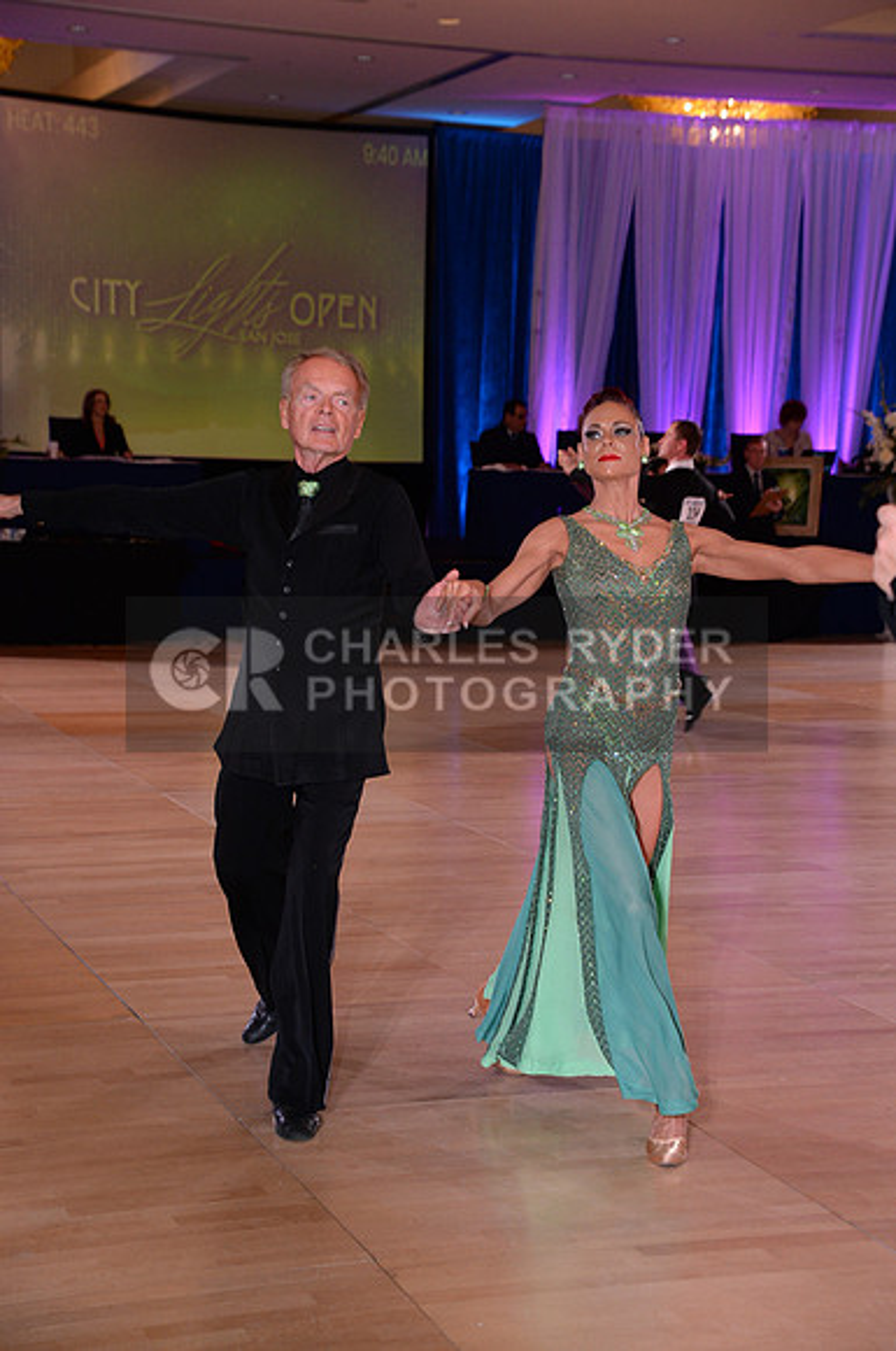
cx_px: 448
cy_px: 676
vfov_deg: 30.6
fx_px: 2471
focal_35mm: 66
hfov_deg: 20.6
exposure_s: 1/250
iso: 2000
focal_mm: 66
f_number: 5.6
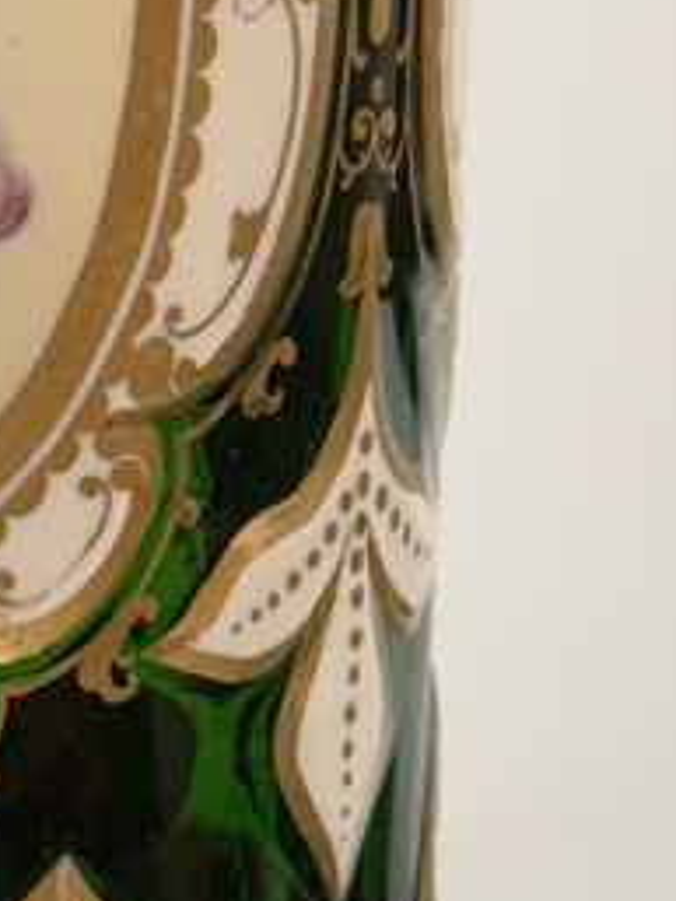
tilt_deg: -9.9
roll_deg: -2.4
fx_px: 5828
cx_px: -133
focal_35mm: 224
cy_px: 337
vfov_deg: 8.8
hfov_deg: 6.6
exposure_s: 1/100
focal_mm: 6.86
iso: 125
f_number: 1.78
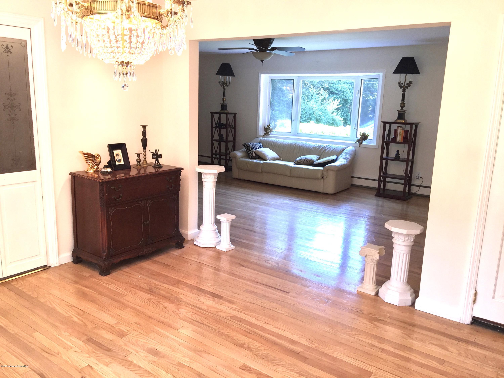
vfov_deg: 48.2
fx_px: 422
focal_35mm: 29
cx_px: 252
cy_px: 189
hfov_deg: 61.7
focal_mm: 4.15
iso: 32
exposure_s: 1/46
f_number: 2.2
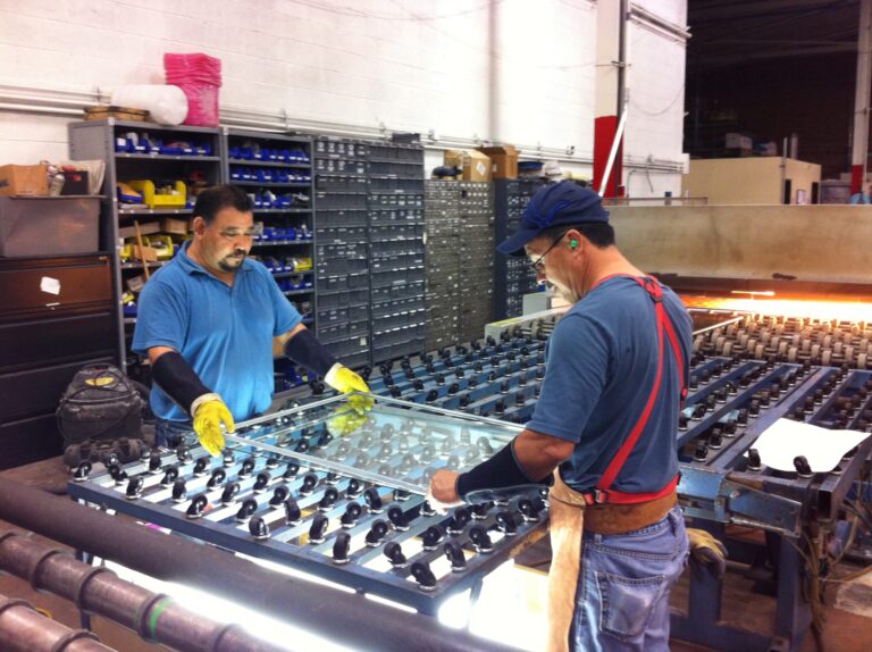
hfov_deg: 52.7
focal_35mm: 35
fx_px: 881
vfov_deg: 40.6
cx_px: 436
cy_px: 326
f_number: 2.8
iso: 125
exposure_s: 1/15
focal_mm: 3.85
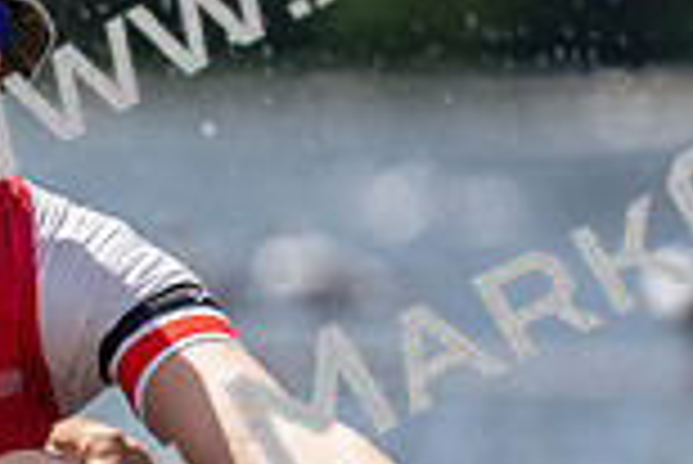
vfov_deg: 0.7
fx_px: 36609
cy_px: 291
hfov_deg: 1.1
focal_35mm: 1900
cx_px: -446
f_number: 6.3
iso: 250
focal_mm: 506
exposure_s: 1/2000
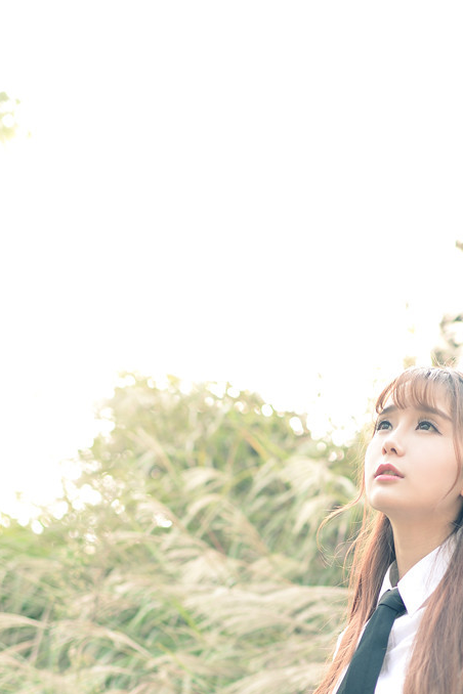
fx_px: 1196
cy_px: 602
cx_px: 389
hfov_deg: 21.6
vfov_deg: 31.1
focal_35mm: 62
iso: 100
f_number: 2.2
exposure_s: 1/200
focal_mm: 35
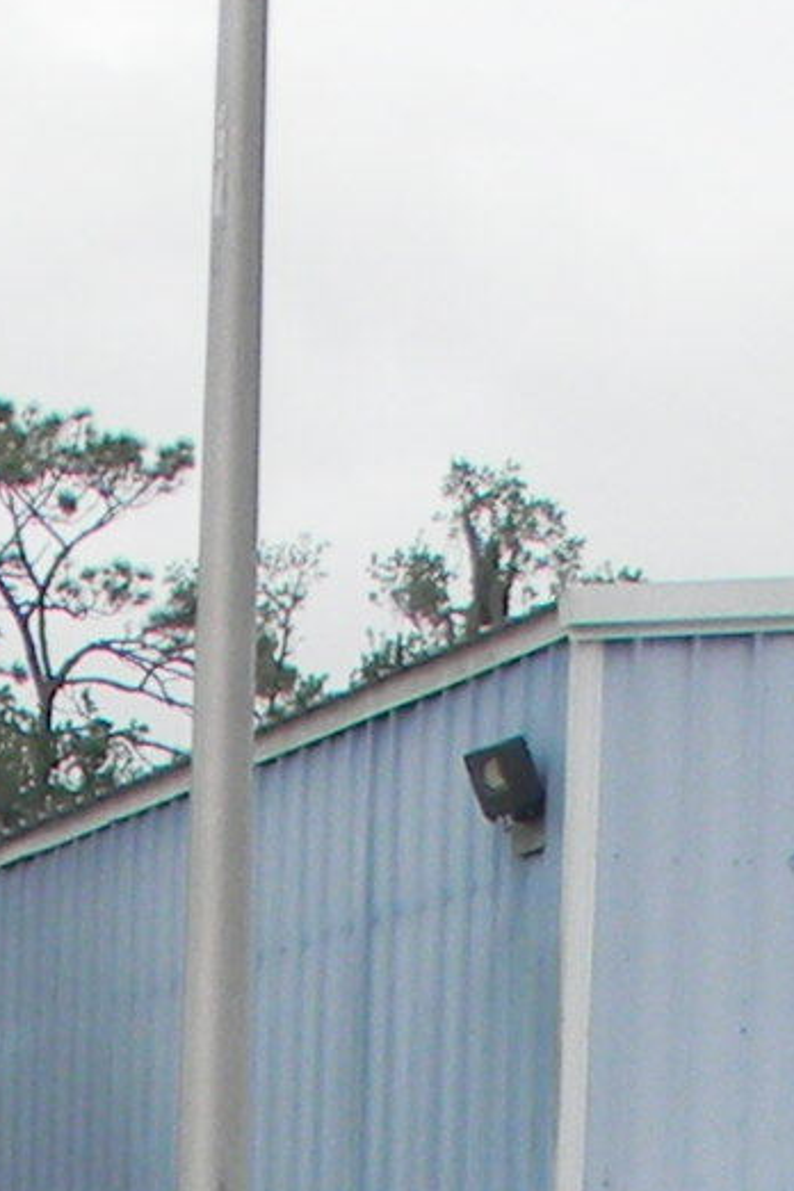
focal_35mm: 182
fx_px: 6021
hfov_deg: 7.3
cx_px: -757
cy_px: 2638
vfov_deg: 10.1
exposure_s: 1/212
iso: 80
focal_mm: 5
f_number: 3.5
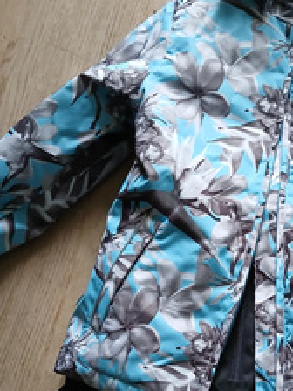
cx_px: 207
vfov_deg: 33.0
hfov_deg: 25.0
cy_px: 258
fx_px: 655
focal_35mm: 58
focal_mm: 3.98
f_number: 1.8
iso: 320
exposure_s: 1/50
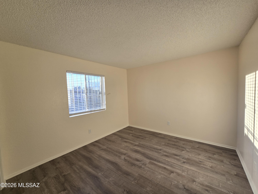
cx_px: 129
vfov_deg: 89.9
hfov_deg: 106.2
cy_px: 97
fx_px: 97
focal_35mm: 13
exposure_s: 1/200
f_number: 2.2
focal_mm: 2.2
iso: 50
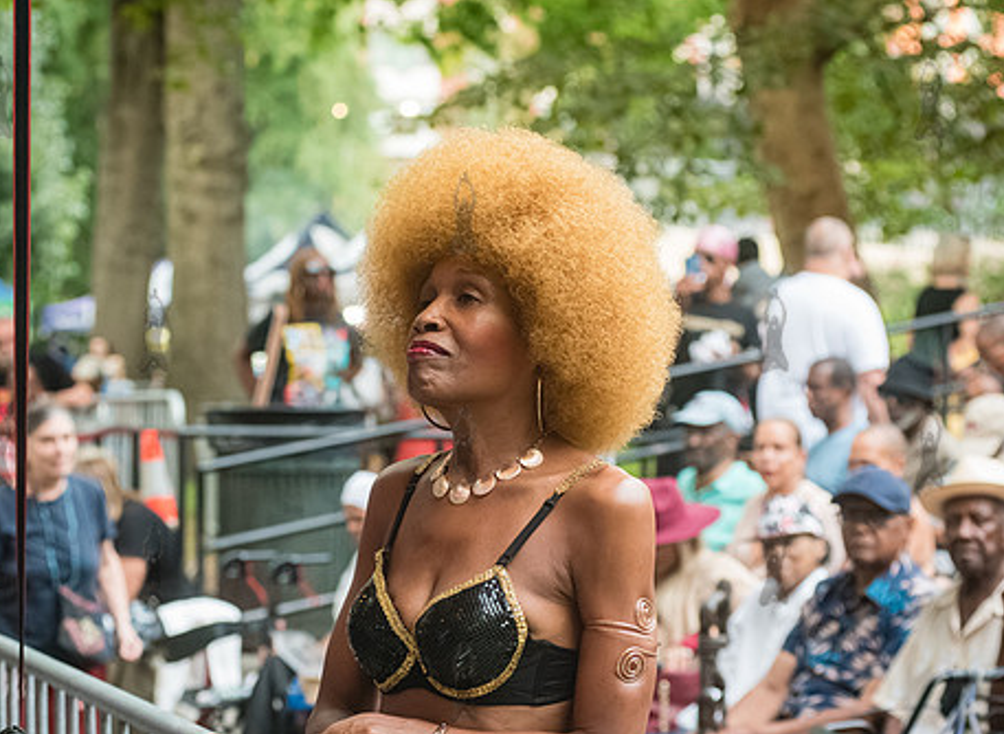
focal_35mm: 110
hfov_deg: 18.0
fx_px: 3161
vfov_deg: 13.2
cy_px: 437
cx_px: 389
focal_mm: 80
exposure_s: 1/500
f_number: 4
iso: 6400
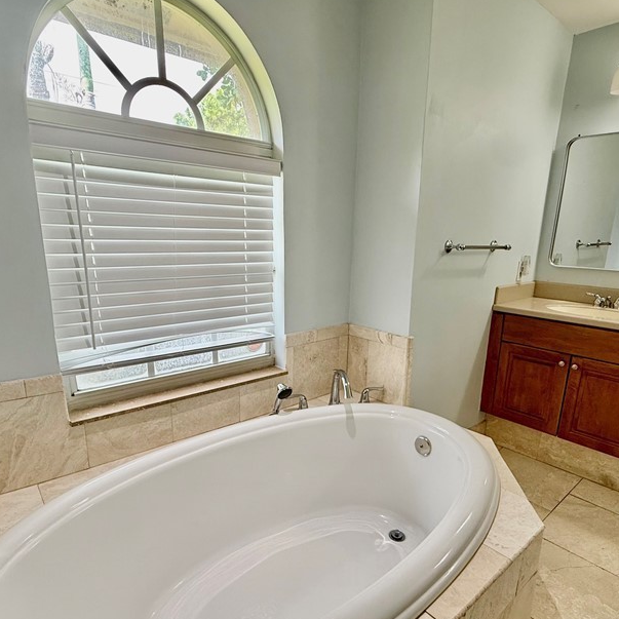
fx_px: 425
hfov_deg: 72.1
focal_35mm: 21
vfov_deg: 71.9
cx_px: 325
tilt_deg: -14.8
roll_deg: -1.4
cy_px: 347
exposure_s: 1/120
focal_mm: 2.22
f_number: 2.2
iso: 100
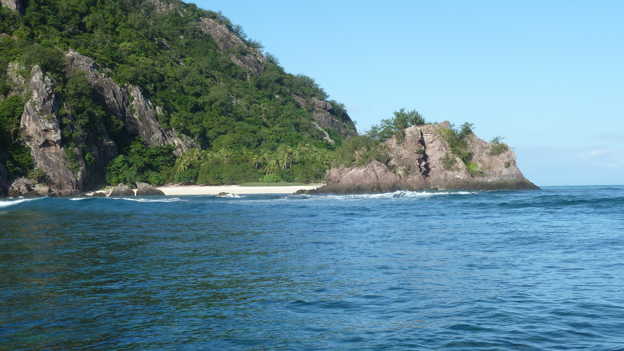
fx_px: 993
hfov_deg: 34.9
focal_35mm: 60
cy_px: 174
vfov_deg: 20.1
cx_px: 312
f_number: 4.5
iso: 80
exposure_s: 1/500
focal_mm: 9.1
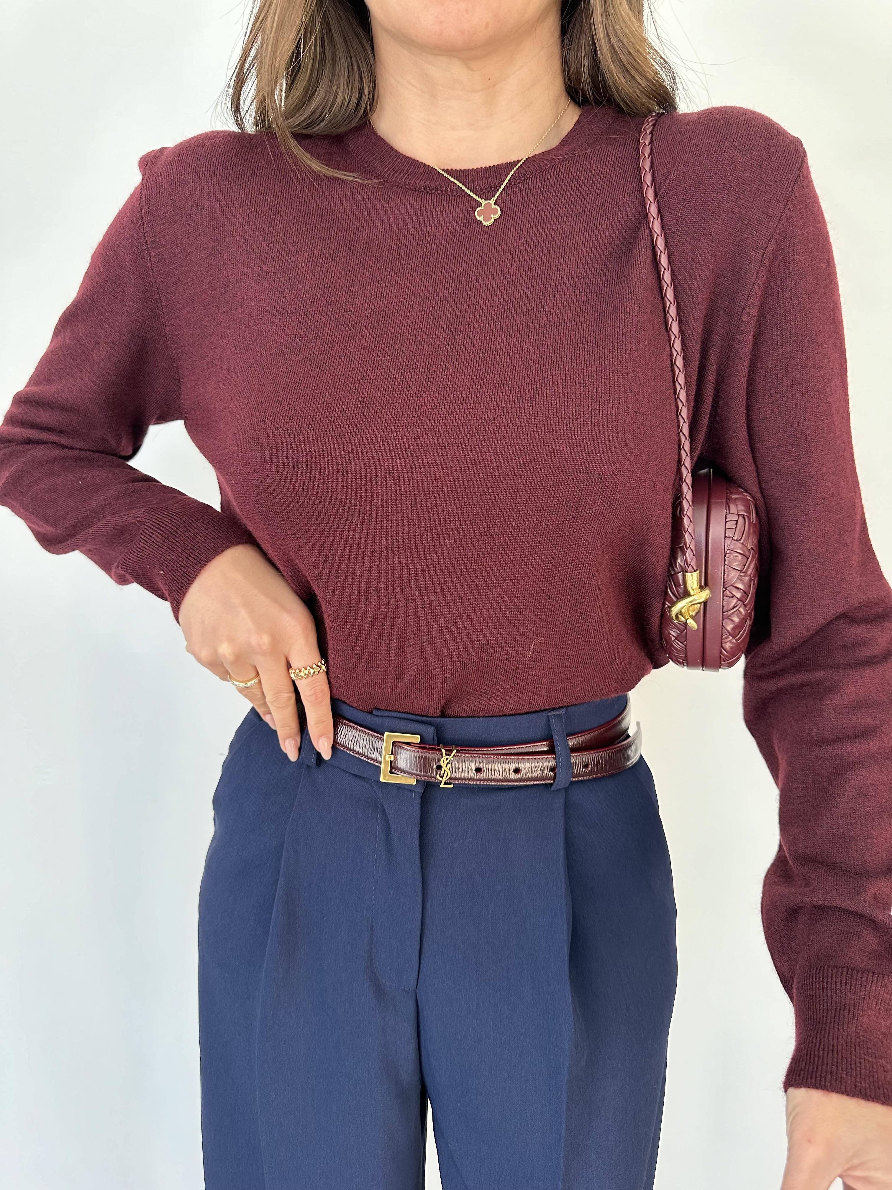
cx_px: 446
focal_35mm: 24
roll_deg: -0.6
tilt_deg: -13.8
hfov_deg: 56.8
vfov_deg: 71.6
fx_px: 825
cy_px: 595
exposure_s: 1/121
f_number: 1.78
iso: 200
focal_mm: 6.86
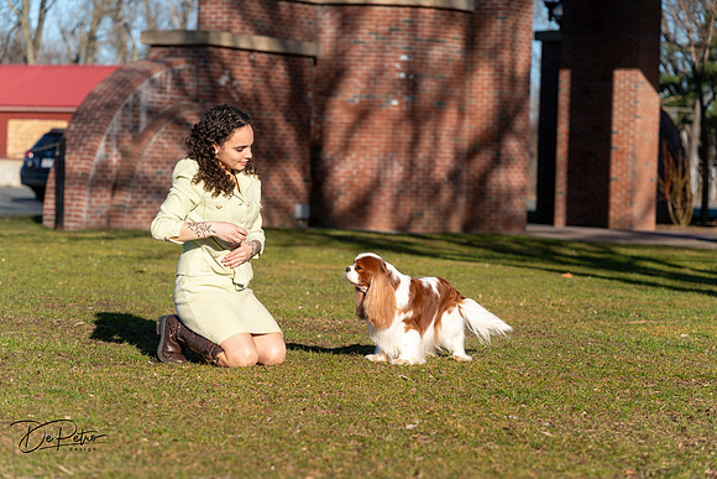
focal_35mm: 99
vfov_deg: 13.8
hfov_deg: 20.6
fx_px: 1972
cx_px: 358
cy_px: 240
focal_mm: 99
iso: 100
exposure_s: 1/1000
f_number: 4.5
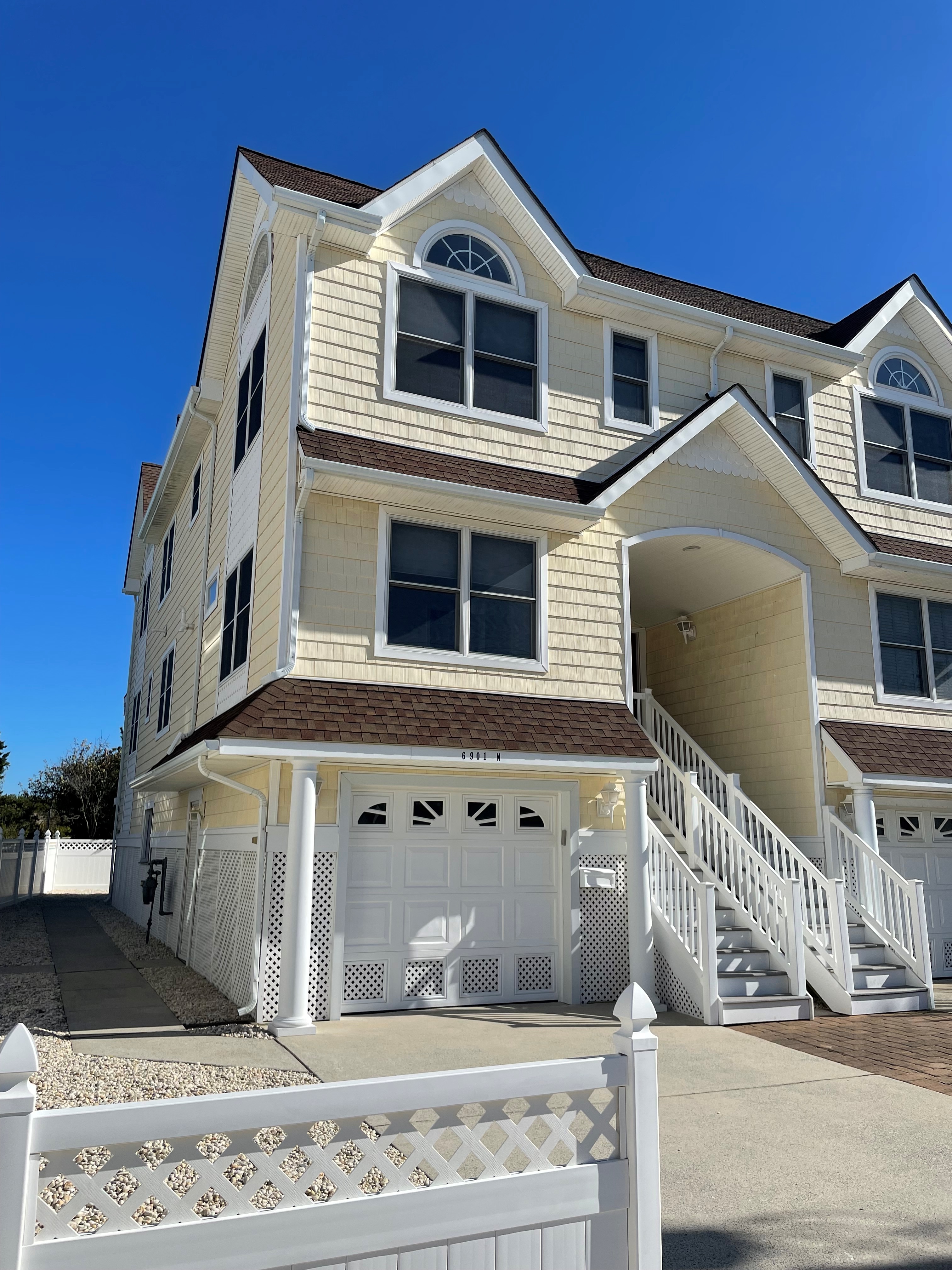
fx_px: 953
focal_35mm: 26
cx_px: 476
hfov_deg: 53.1
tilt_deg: +13.4
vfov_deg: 67.3
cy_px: 635
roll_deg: -0.5
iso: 32
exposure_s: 1/5051
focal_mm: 4.2
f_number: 1.6
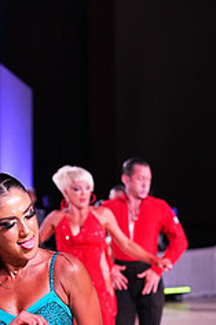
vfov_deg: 9.9
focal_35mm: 204
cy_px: 395
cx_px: -19
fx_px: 1839
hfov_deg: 6.7
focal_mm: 83
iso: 5000
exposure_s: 1/320
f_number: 4.5
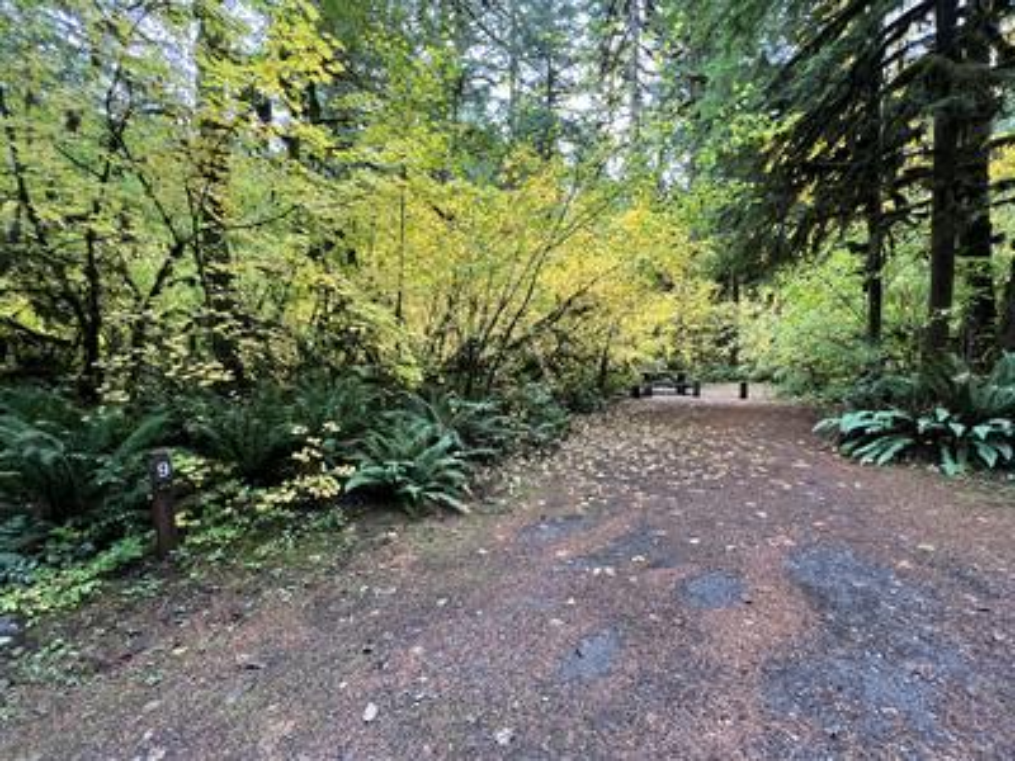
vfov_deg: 89.9
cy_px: 380
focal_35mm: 13
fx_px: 381
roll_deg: +0.7
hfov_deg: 106.2
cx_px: 508
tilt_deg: -2.7
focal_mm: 1.57
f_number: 1.8
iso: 200
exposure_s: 1/121
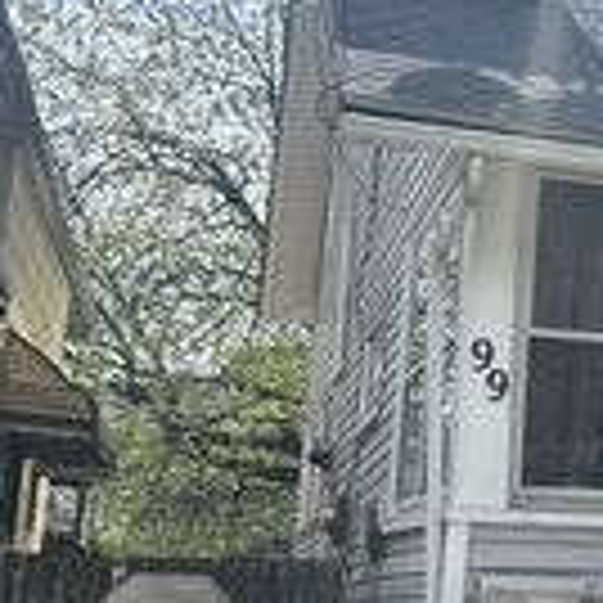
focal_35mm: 79
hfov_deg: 19.7
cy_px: 299
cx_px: 832
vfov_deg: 21.9
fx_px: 1557
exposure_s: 1/4016
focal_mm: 6.86
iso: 80
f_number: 1.78
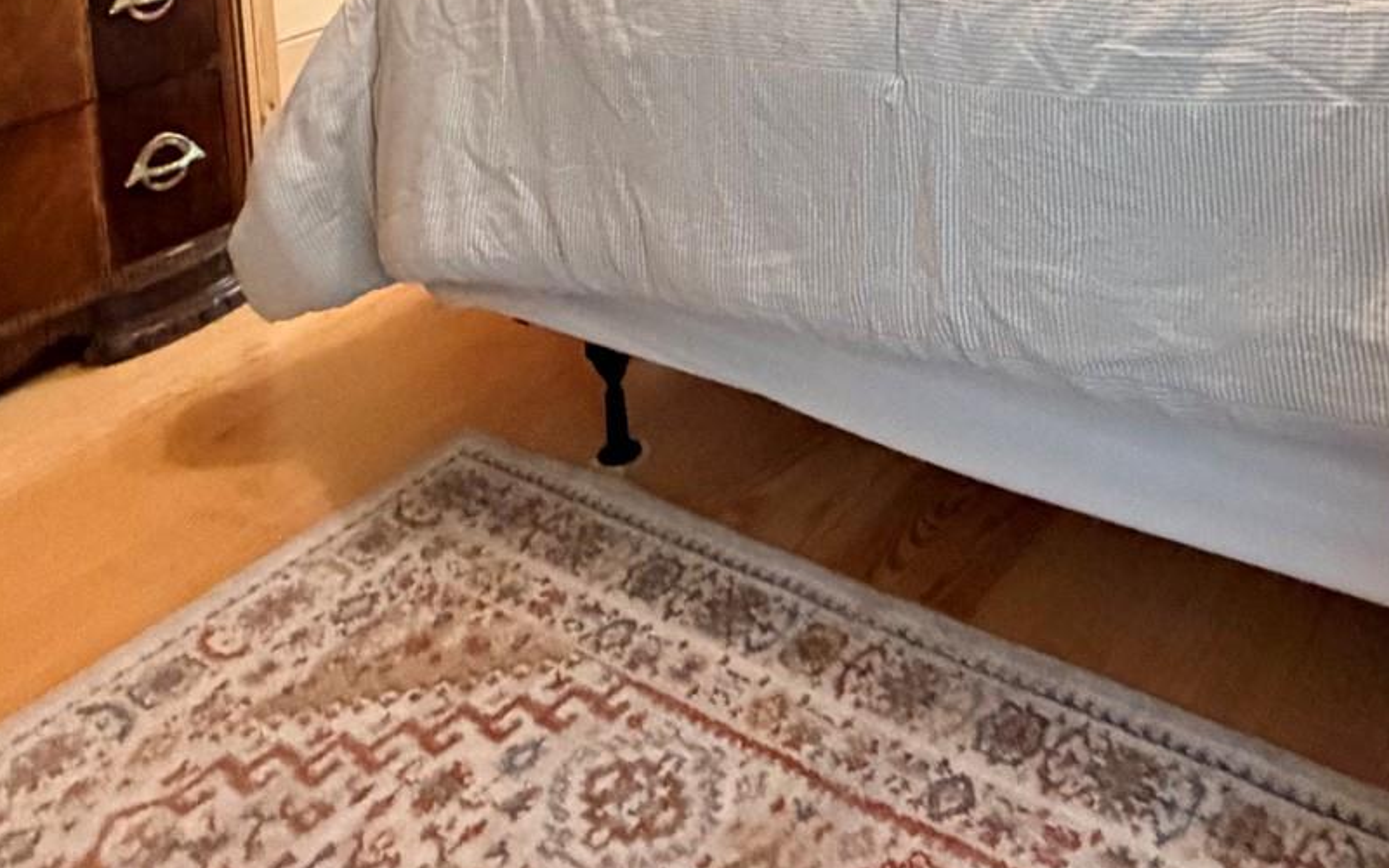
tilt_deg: -1.7
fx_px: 1438
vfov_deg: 26.4
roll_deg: +4.4
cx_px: 934
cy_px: -361
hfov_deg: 50.5
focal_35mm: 38
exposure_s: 1/60
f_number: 2.2
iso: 1000
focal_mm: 2.22
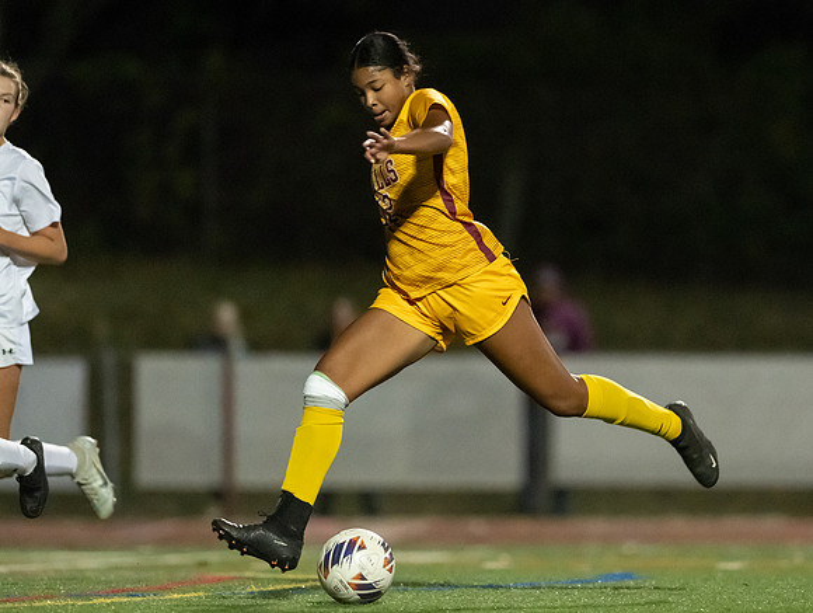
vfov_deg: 3.4
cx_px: 524
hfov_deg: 4.6
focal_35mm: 435
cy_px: 336
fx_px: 10222
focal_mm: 300
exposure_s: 1/1000
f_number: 2.8
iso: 16000
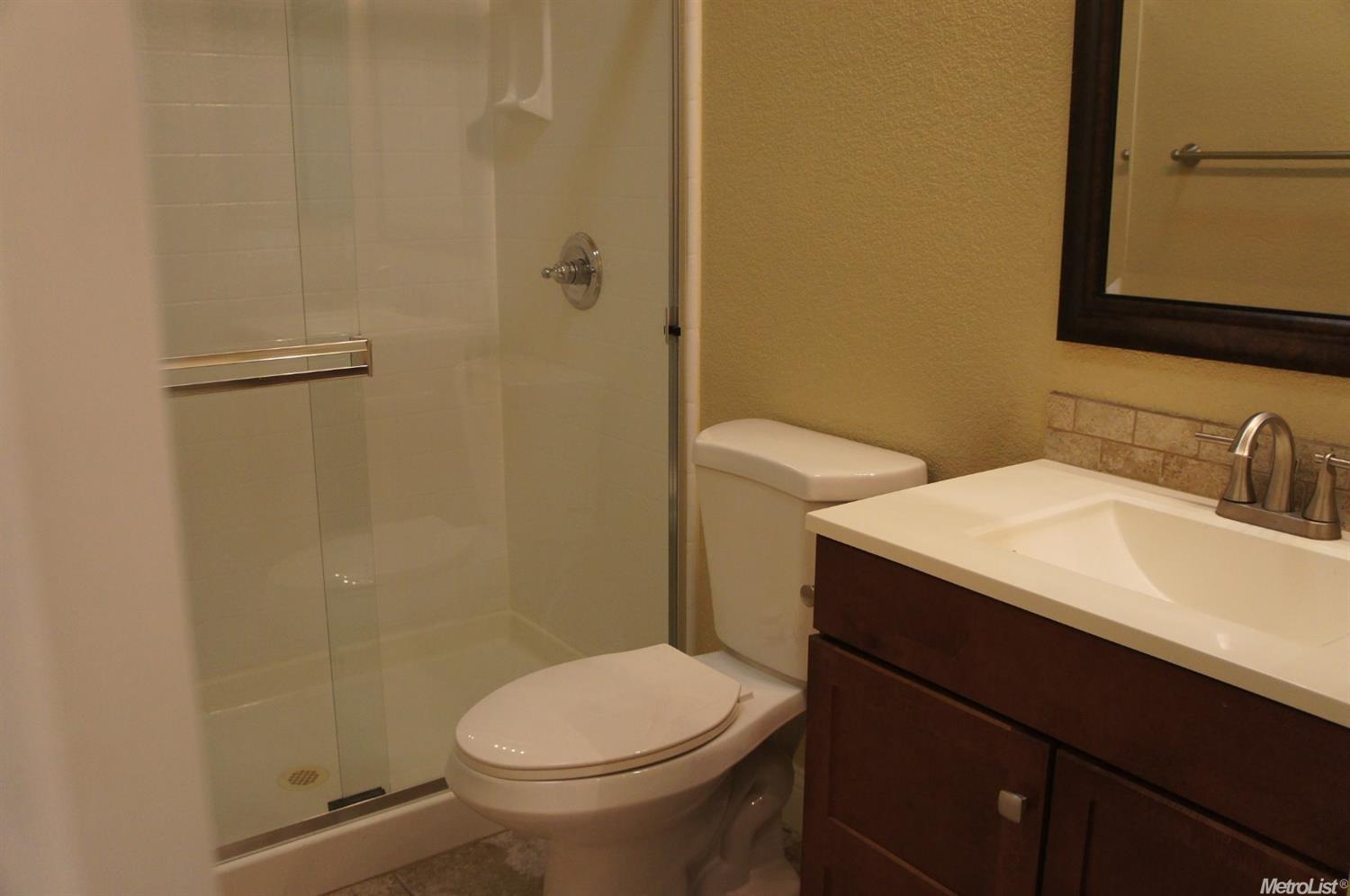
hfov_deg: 62.0
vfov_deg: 43.5
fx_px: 1124
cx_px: 675
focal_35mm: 30
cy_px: 448
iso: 1000
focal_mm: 20
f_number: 4
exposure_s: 1/80
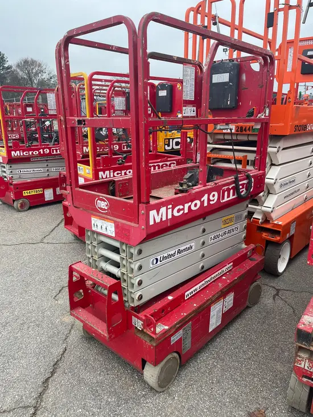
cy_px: 208
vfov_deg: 67.3
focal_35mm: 26
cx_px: 156
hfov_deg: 53.1
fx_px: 313
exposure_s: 1/323
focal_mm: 5.1
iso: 50
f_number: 1.6
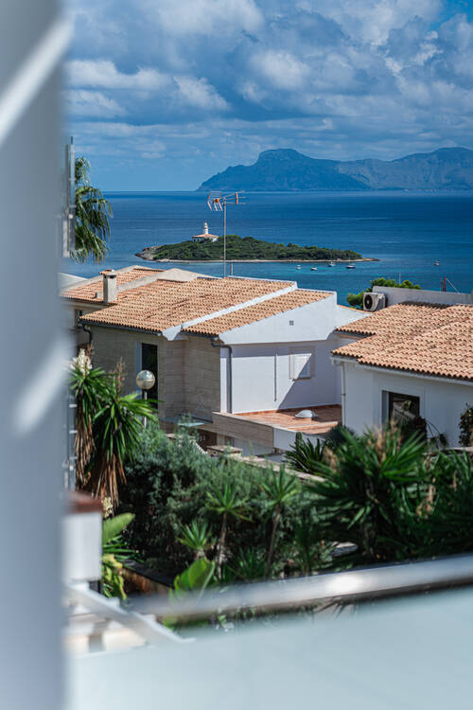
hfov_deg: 16.1
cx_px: 236
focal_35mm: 85
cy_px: 355
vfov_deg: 23.9
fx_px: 1675
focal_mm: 85
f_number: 1.8
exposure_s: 1/5000
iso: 100
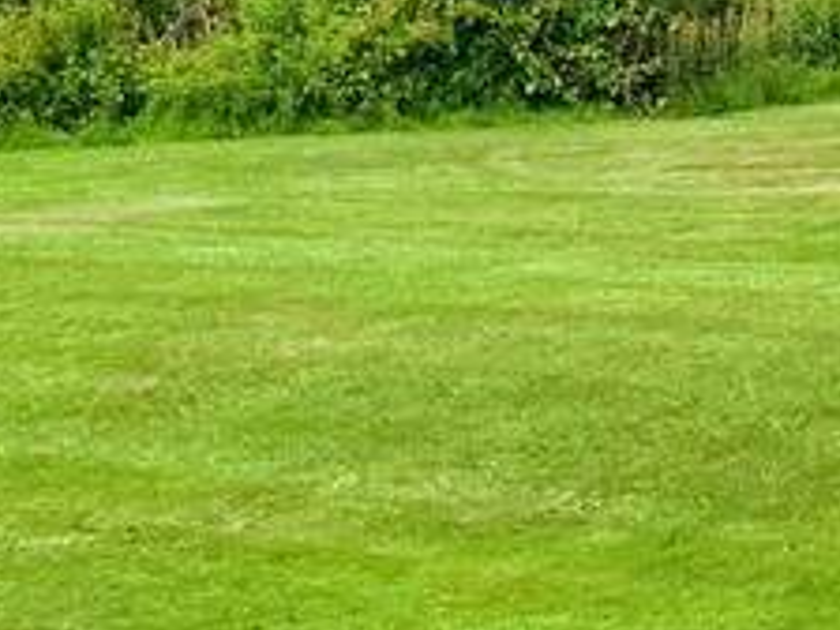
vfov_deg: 6.2
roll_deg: +0.0
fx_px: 5775
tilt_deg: -7.6
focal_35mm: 238
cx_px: 1054
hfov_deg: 8.2
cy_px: 281
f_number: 2.4
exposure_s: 1/786
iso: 16
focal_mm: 6
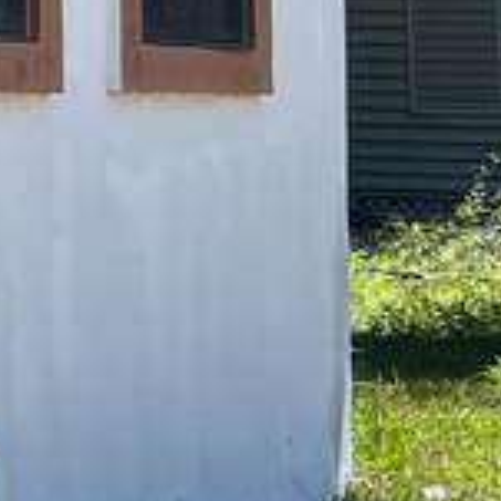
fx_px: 3193
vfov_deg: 8.8
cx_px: -1407
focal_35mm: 195
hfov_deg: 7.1
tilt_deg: +4.7
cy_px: -232
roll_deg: -1.0
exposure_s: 1/1779
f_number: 1.5
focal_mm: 5.7
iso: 50
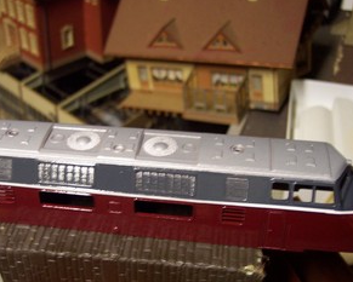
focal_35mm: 51
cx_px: 138
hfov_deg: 36.5
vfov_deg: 29.6
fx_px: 533
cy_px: 174
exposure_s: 1/8
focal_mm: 8
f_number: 2.8
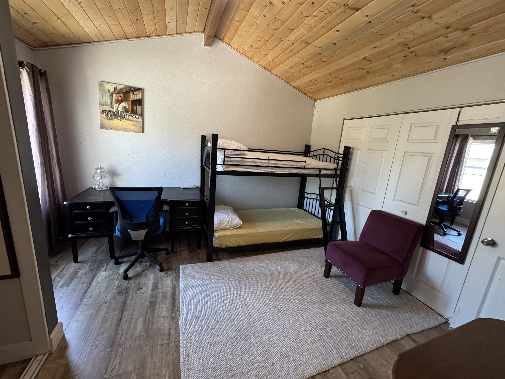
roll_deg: -4.8
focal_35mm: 14
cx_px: 252
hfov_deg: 102.1
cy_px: 190
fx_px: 204
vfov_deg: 85.7
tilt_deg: -13.4
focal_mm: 2.22
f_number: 2.2
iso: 400
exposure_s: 1/60
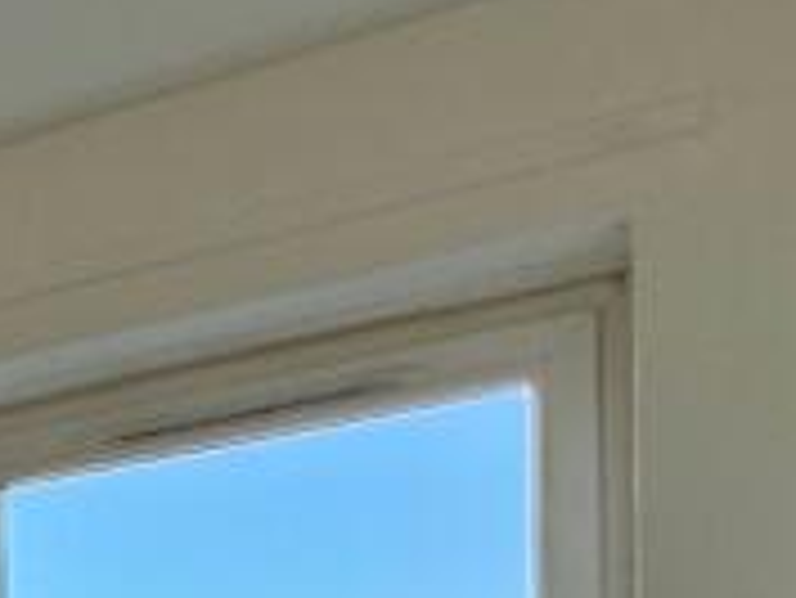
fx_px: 1864
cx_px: -670
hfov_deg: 18.4
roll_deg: +0.1
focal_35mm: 81
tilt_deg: +1.0
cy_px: 1052
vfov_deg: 15.8
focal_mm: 2.22
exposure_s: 1/99
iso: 50
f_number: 2.2
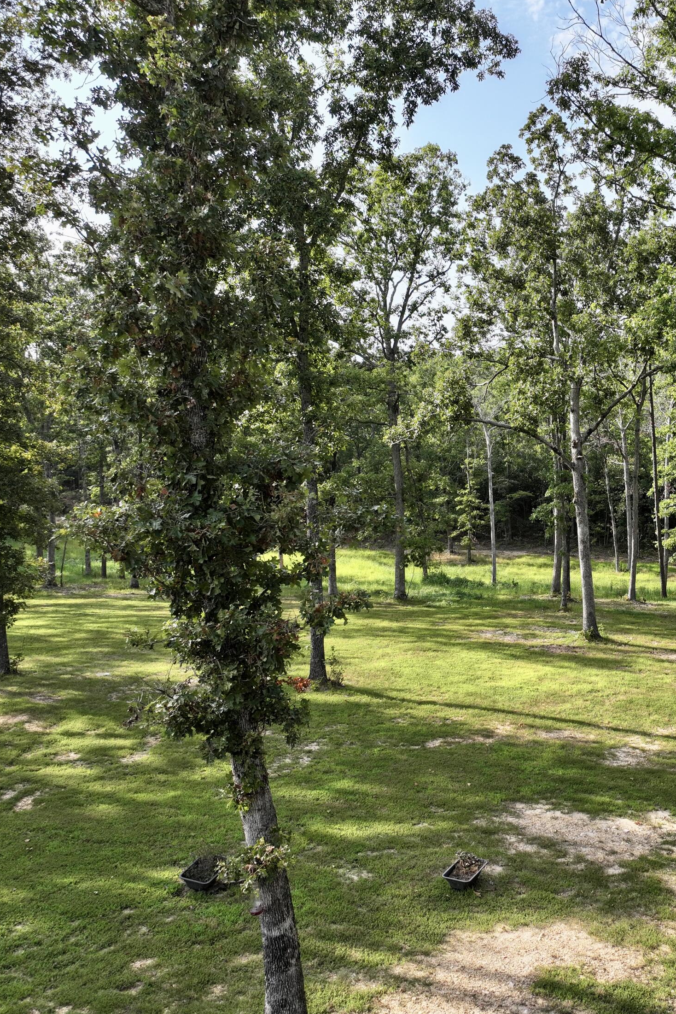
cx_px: 589
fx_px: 957
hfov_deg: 36.8
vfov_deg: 55.8
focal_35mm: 34
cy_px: 507
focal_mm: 12.29
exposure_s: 1/1600
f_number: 2.8
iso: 210
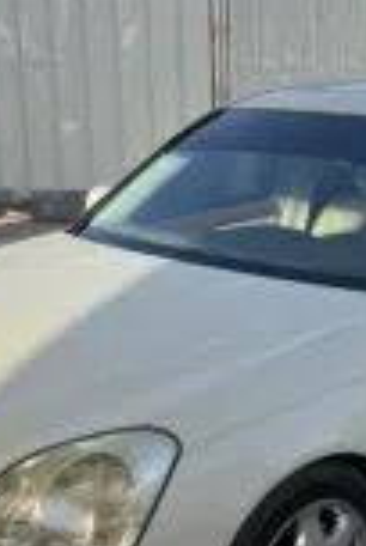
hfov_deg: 18.7
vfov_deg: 27.8
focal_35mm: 71
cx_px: 373
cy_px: 445
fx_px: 1078
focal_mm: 5.7
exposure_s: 1/2008
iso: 50
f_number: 1.5
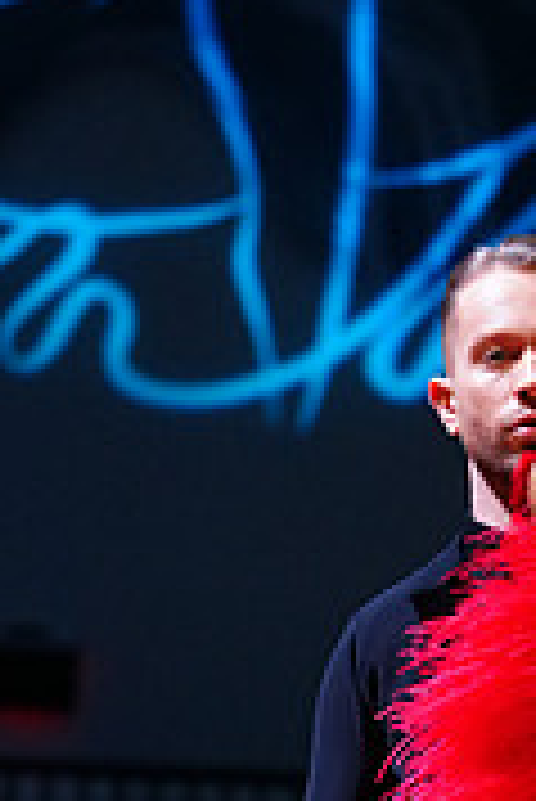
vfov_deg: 4.2
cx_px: 651
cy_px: 1210
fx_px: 10765
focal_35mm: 483
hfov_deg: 2.8
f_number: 4
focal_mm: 148
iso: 2500
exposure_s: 1/320
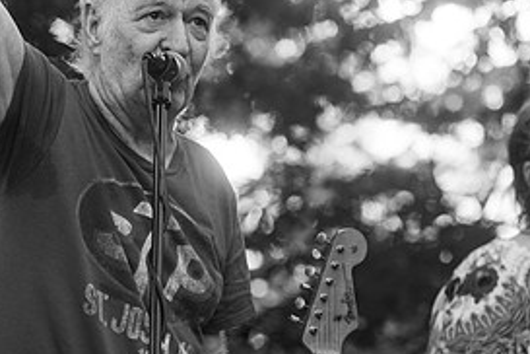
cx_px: 130
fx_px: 2929
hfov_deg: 10.3
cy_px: -7
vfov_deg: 6.9
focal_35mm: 199
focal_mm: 86
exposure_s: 1/160
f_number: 4.5
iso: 400
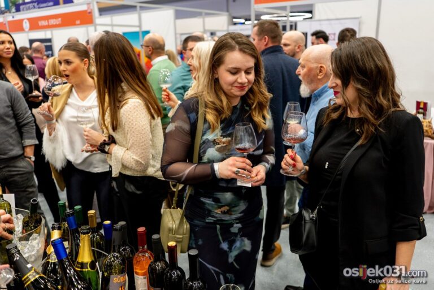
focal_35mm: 30
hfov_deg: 61.9
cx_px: 217
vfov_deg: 43.7
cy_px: 145
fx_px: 362
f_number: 2.8
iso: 1250
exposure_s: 1/125
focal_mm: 30
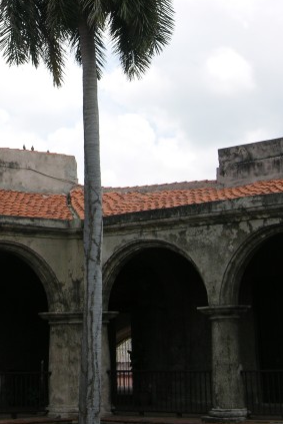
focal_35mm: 79
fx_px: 932
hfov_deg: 17.1
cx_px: 62
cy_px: 99
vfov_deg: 25.3
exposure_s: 1/207
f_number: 5.8
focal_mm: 10.7
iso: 50
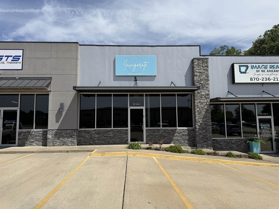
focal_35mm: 24
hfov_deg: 71.6
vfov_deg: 56.8
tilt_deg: +6.4
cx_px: 140
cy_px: 104
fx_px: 193
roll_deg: +0.5
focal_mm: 6.76
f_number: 1.78
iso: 80
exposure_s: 1/8130
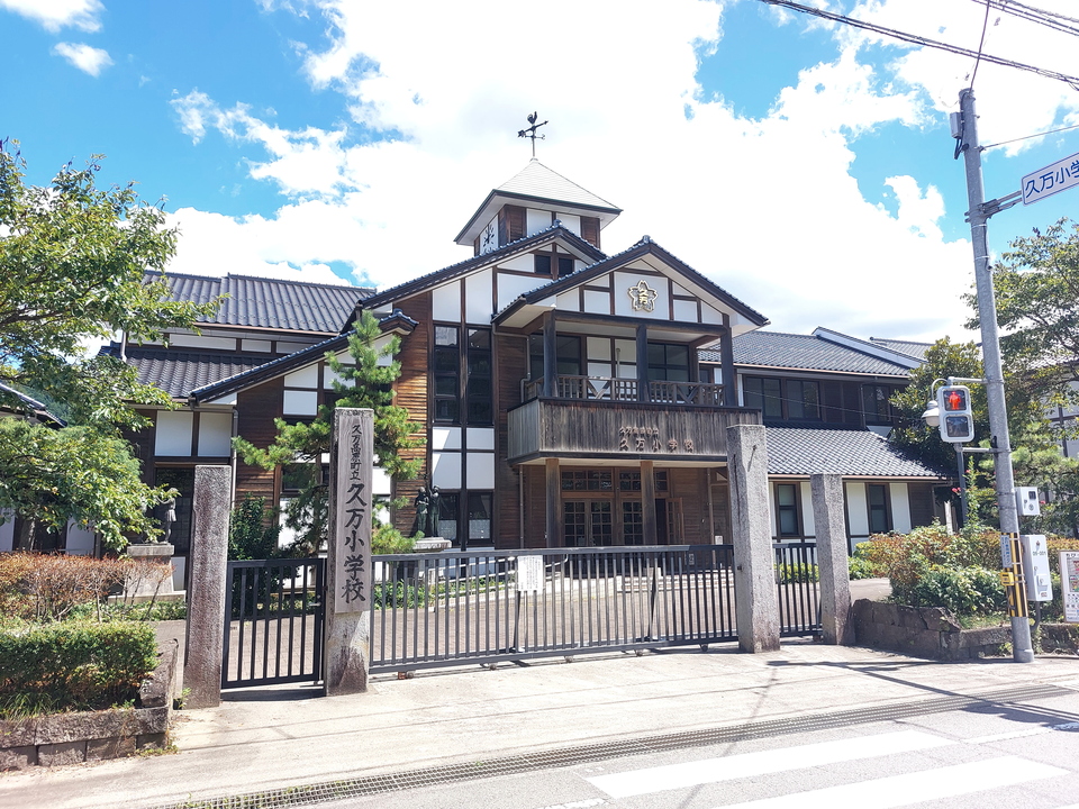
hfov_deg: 71.6
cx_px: 540
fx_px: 748
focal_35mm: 24
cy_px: 404
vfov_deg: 56.8
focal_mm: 5.23
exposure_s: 1/385
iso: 25
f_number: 1.8
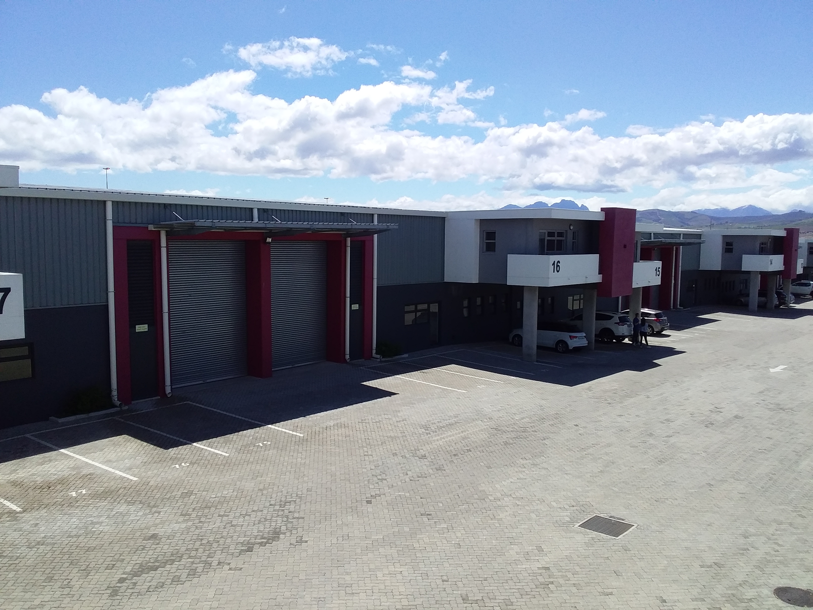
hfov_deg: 58.4
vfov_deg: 45.4
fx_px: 728
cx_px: 406
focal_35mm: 31
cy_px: 305
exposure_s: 1/2048
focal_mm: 3.3
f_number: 2.2
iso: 40
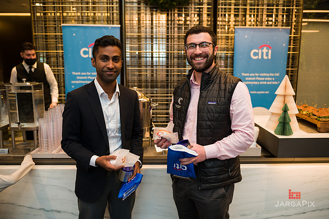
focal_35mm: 31
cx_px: 164
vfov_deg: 42.3
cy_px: 110
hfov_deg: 60.3
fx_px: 283
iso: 400
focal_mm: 31
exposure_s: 1/125
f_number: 3.2
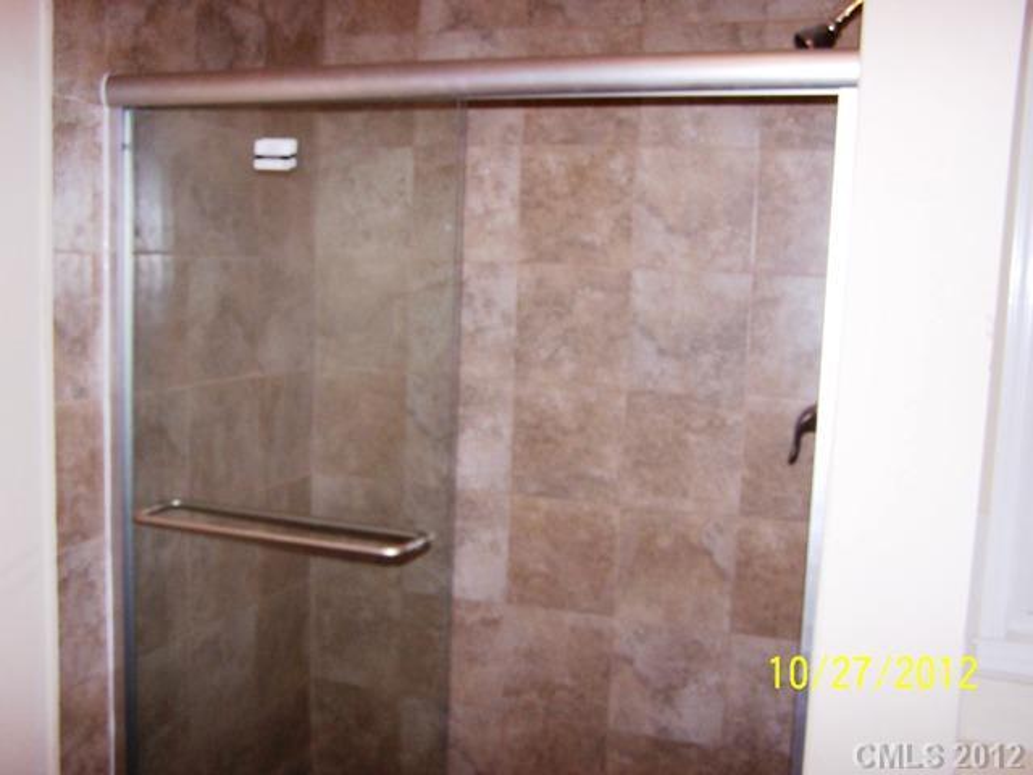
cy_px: 388
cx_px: 516
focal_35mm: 38
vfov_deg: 37.7
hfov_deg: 49.0
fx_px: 1134
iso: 140
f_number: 2.8
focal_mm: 6.3
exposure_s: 1/60
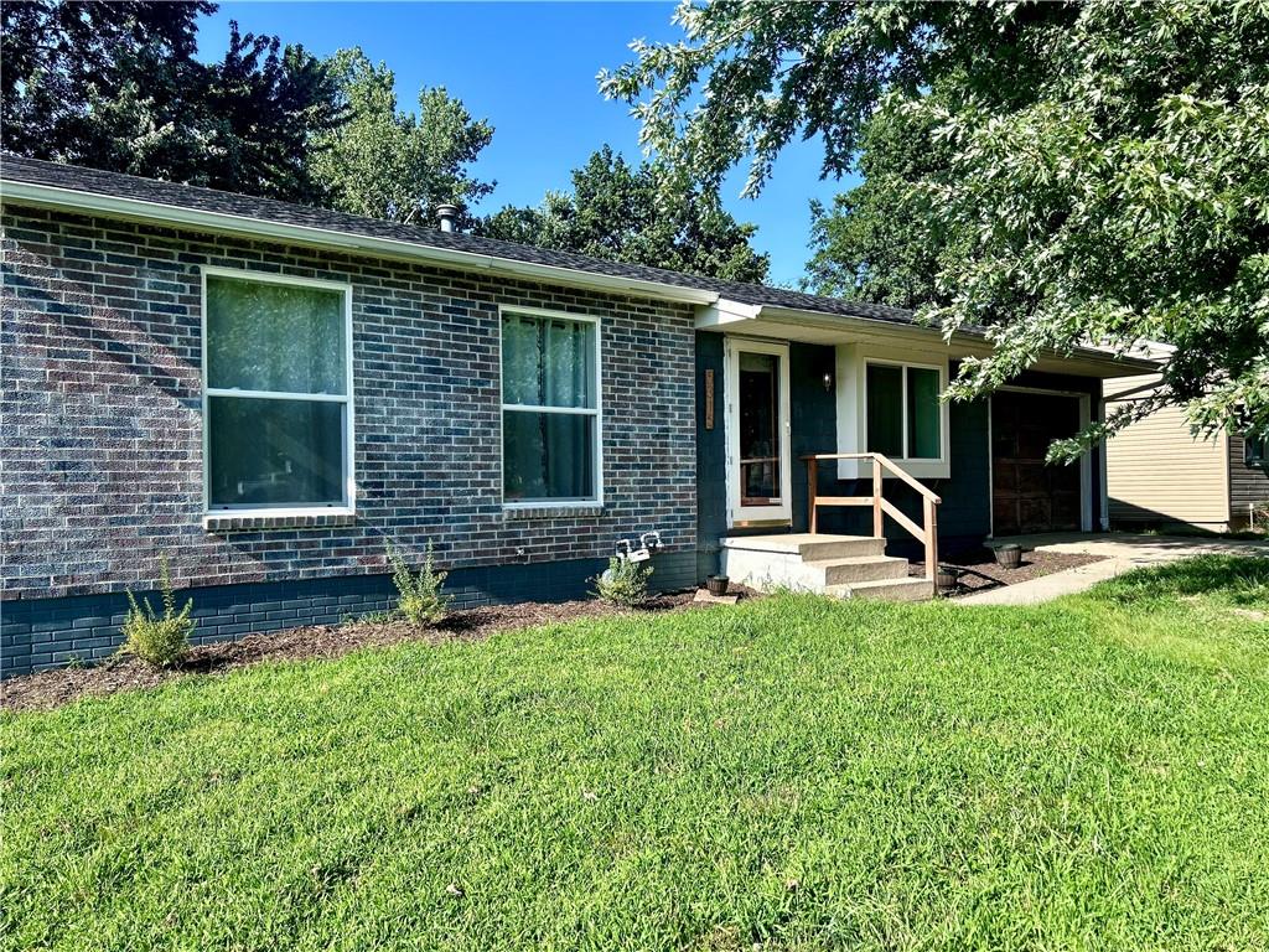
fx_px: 953
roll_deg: +0.3
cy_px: 476
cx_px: 634
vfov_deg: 53.1
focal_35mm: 26
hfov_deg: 67.3
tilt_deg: +0.0
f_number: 1.5
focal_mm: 5.7
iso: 50
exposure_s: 1/1838
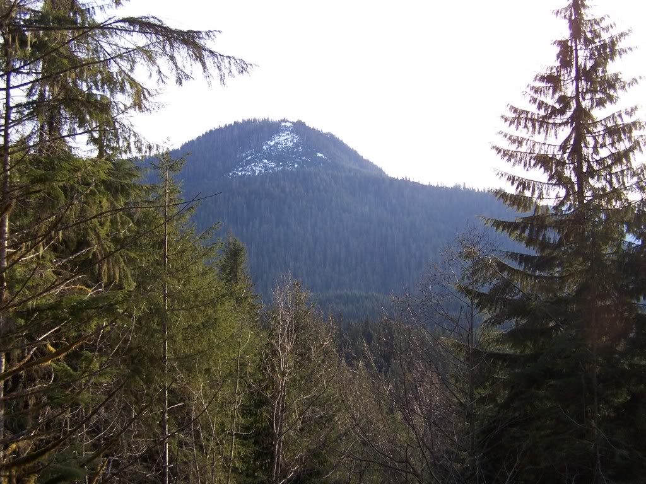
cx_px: 323
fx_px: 709
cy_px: 242
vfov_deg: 37.7
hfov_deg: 49.0
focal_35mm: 38
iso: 80
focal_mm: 6.3
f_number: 2.8
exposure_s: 1/180
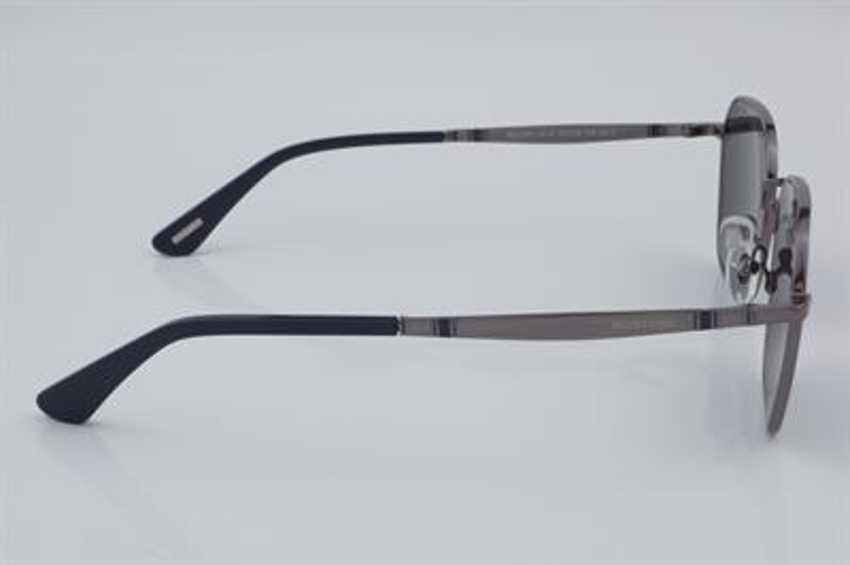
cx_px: 425
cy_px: 282
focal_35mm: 75
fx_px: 1769
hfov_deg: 27.0
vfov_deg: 18.2
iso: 100
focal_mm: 50
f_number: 32
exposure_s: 1/4
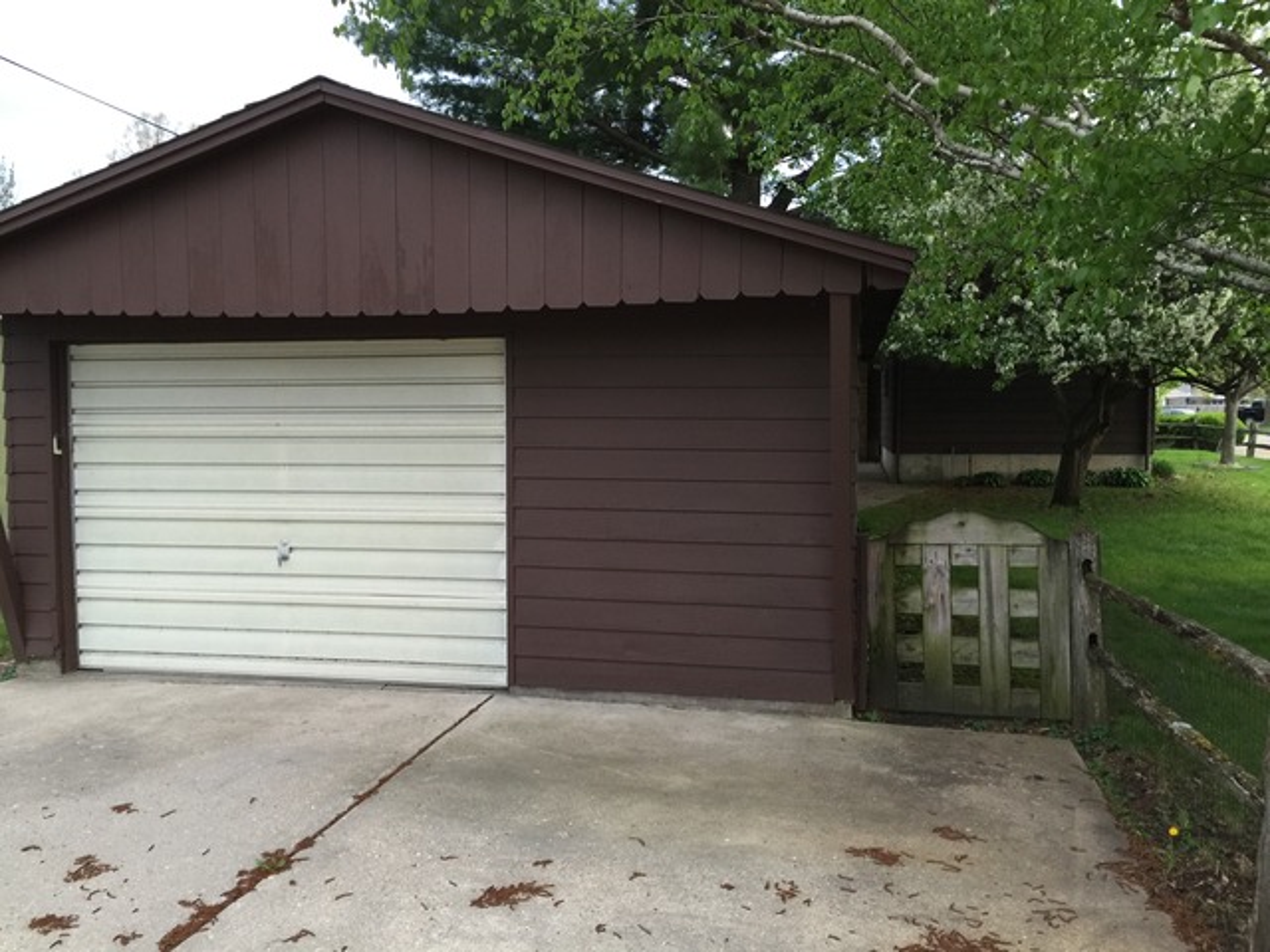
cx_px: 635
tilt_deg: -2.6
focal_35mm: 29
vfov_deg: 48.2
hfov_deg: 61.7
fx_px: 1064
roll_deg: -0.6
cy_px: 476
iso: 50
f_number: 2.2
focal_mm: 4.15
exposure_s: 1/30
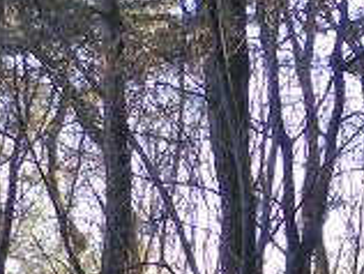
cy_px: 172
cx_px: 502
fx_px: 1306
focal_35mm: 124
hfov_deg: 15.0
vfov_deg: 12.0
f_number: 3.5
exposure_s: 1/35.7
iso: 80
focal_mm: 5
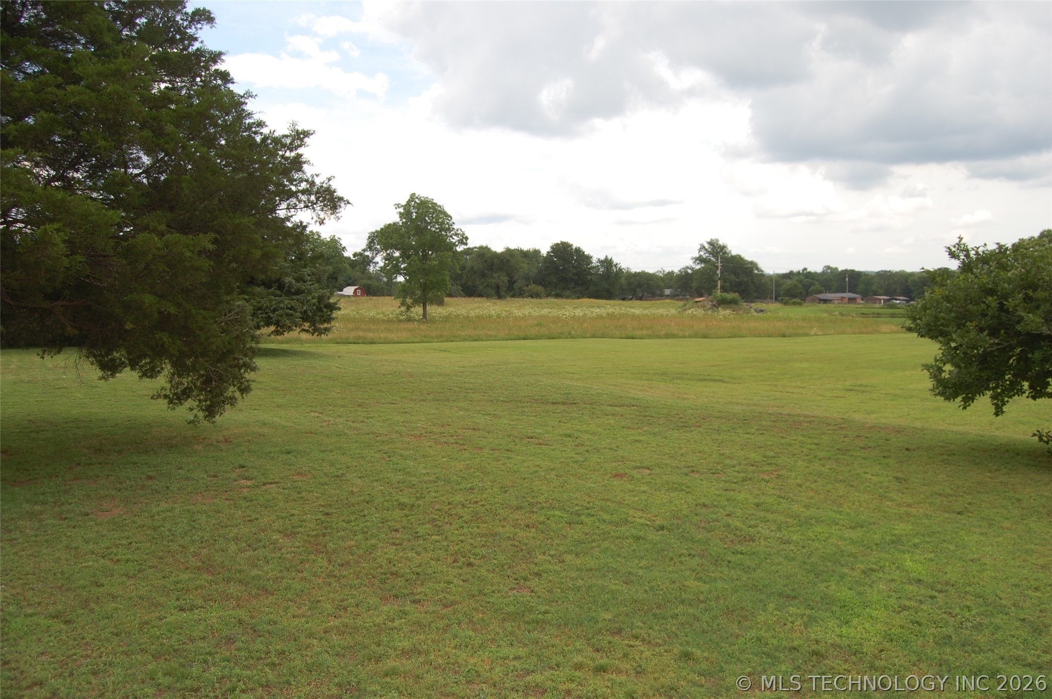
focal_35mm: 27
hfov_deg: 67.4
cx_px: 526
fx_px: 788
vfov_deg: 47.8
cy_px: 350
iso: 200
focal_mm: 18
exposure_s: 1/500
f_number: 6.3
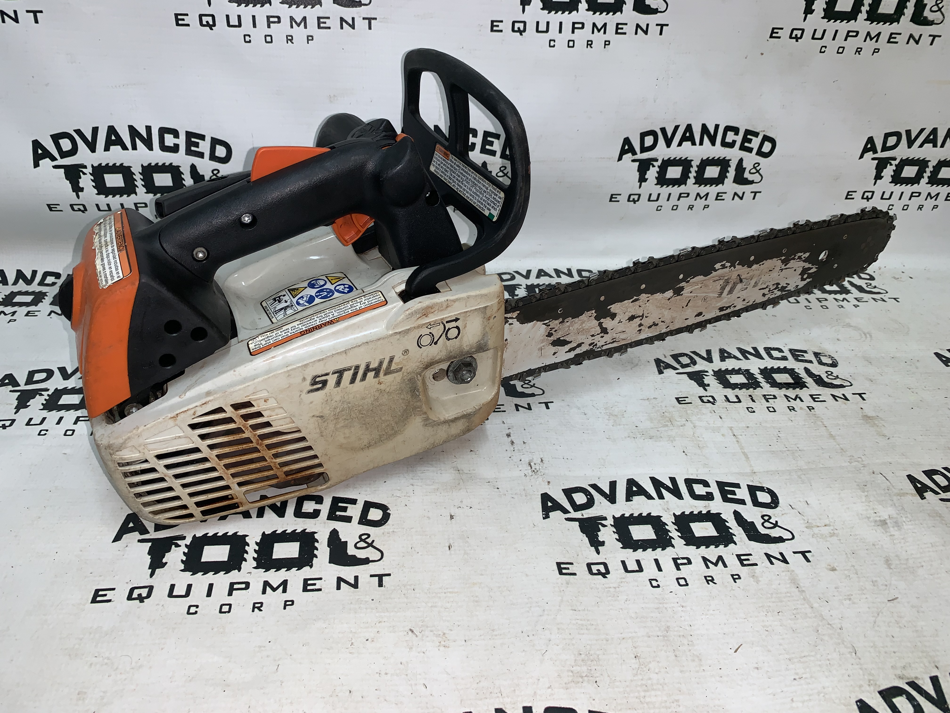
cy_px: 356
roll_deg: -2.6
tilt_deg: -35.0
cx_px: 475
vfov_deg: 53.1
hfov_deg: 67.3
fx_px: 714
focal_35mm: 26
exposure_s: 1/34
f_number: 1.8
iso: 25
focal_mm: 4.25
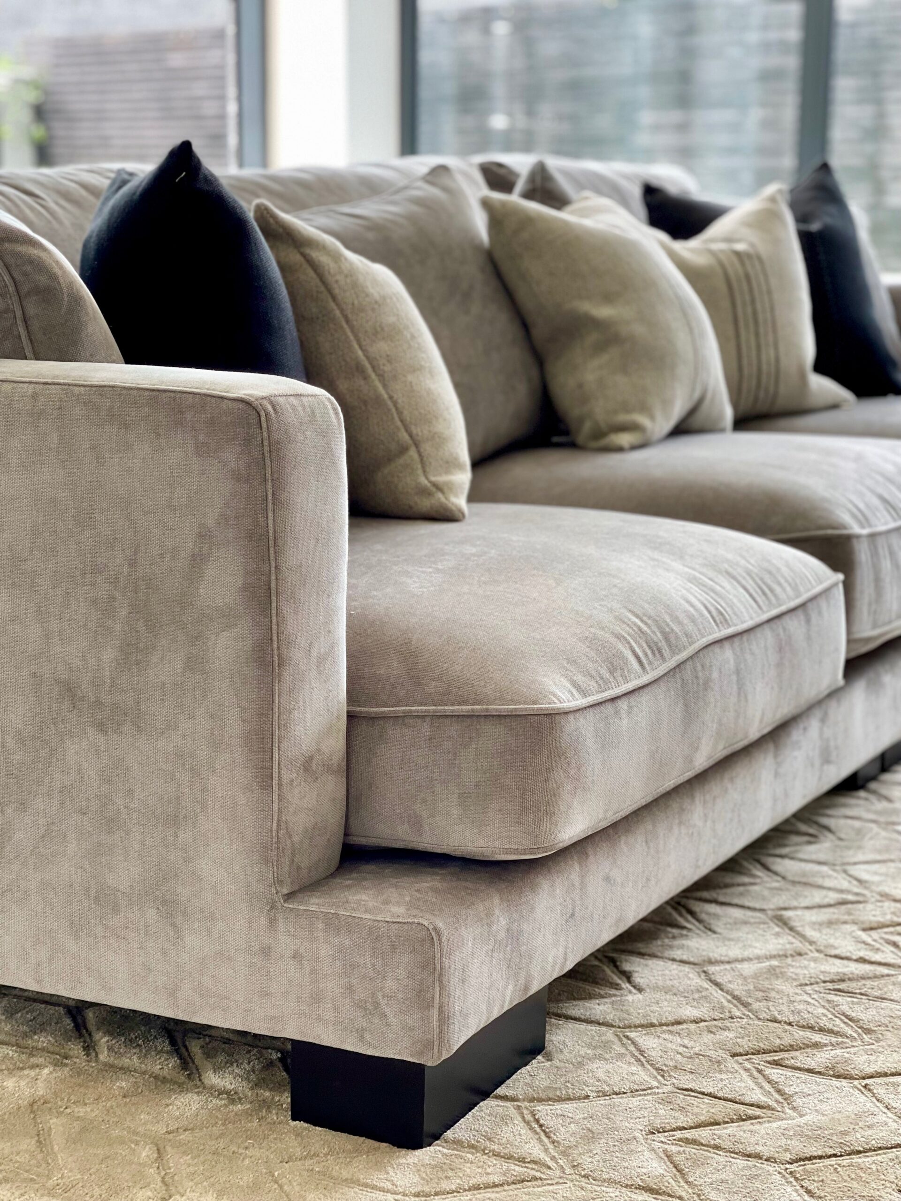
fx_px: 2221
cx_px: 450
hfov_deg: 22.9
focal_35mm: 64
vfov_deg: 30.3
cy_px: 600
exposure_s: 1/121
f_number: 2.2
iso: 80
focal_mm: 7.5
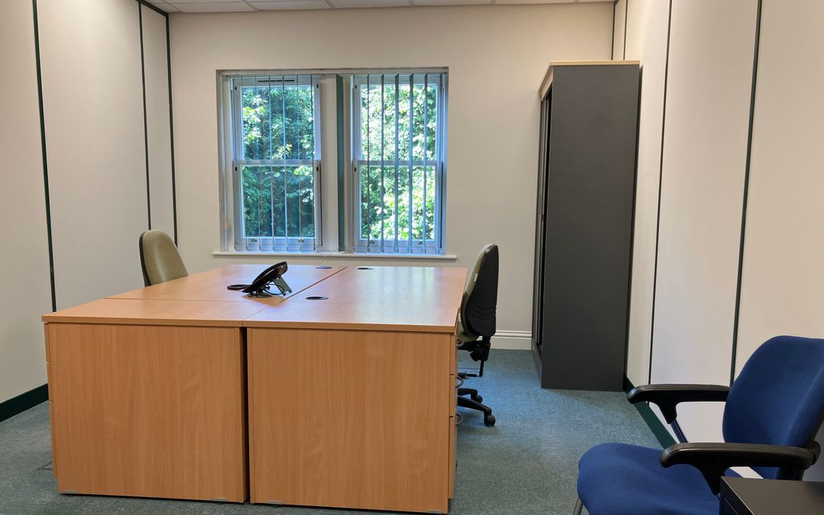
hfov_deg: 62.9
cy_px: 281
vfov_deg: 41.8
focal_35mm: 30
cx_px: 412
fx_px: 674
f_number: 1.8
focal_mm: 3.99
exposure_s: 1/100
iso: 80
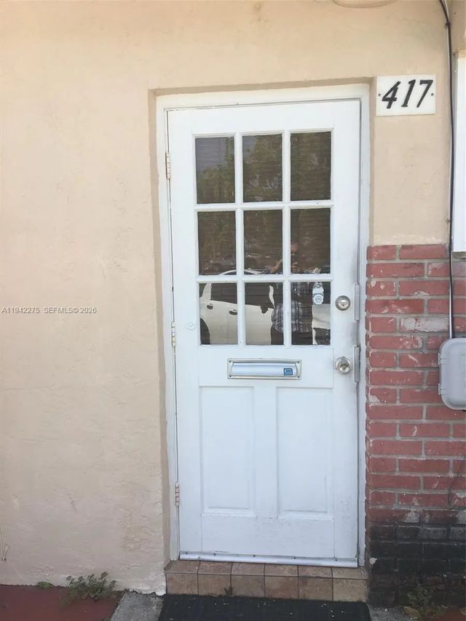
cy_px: 310
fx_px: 520
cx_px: 233
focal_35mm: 29
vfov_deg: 61.7
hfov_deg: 48.2
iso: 25
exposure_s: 1/884
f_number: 2.2
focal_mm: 4.15
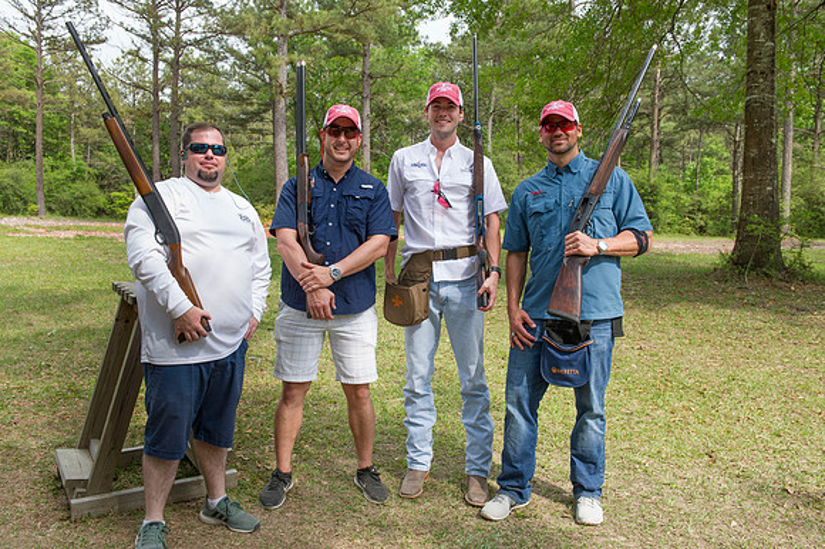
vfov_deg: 42.3
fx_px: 710
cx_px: 412
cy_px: 274
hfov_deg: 60.3
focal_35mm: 31
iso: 200
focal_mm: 31
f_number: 7.1
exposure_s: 1/200
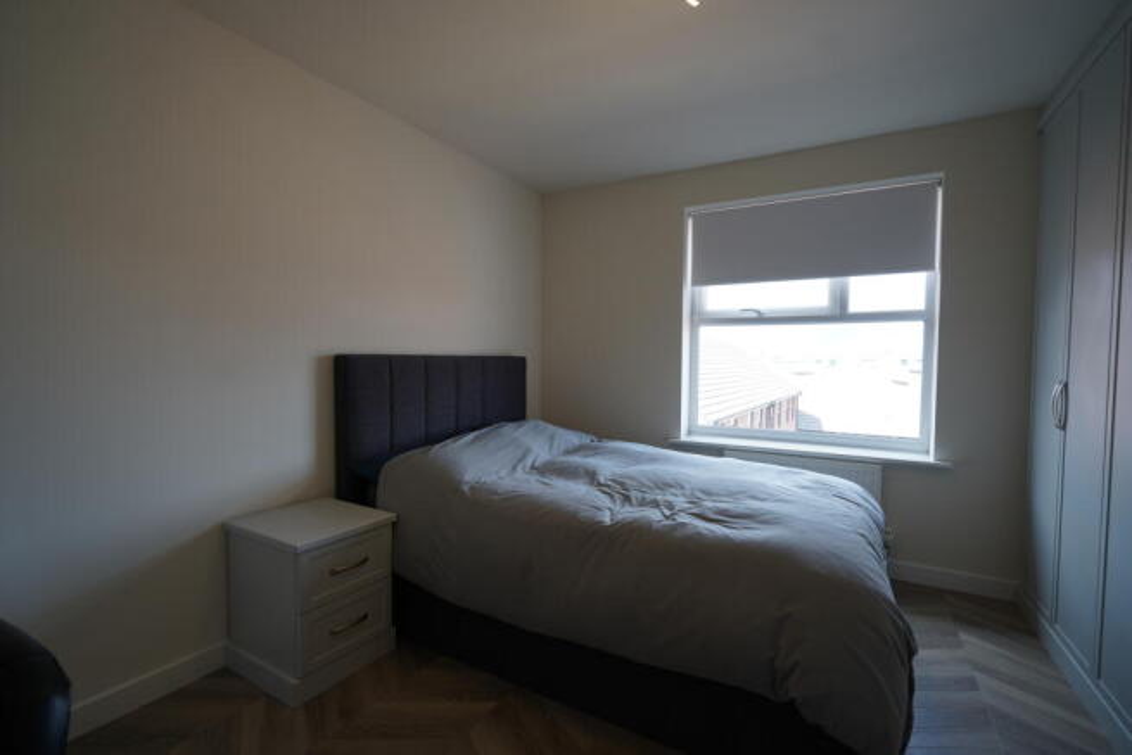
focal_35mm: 16
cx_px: 566
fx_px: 503
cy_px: 378
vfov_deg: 73.8
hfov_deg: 96.7
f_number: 4
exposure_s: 1/60
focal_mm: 16
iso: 125
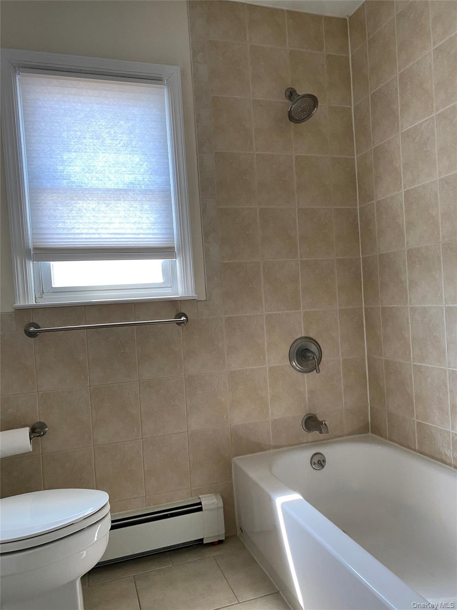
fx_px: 458
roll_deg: +2.8
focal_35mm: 26
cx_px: 228
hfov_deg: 53.1
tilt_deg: +0.1
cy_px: 305
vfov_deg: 67.3
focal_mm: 4.25
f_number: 1.8
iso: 125
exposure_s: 1/76
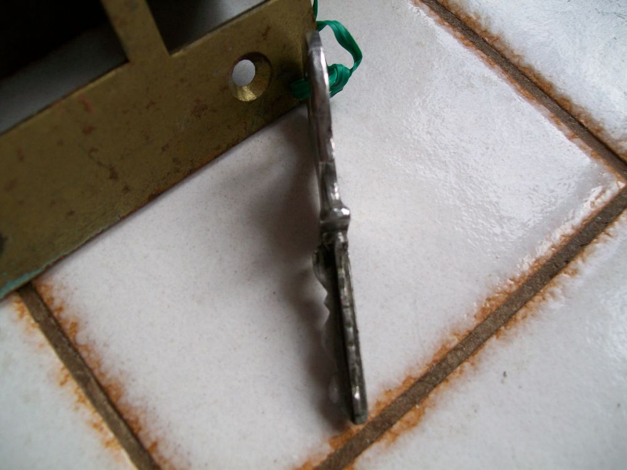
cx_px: 314
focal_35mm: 34
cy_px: 235
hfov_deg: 54.0
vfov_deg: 41.8
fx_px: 616
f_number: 2.7
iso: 64
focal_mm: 6.1
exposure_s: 1/125
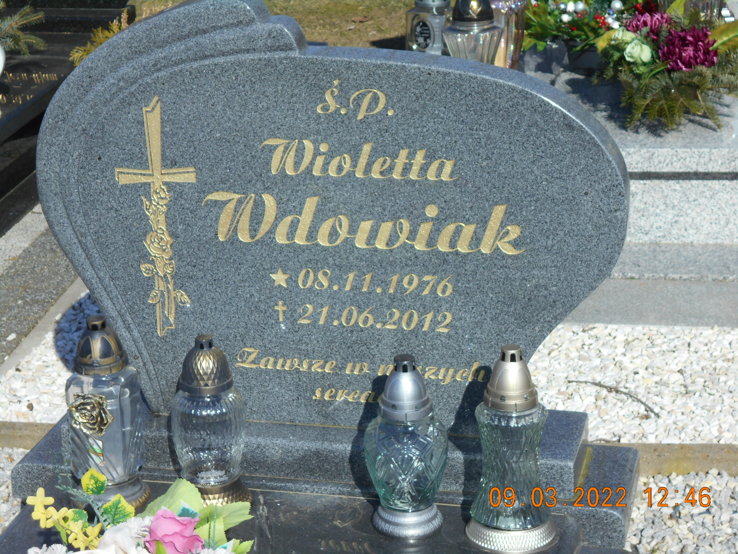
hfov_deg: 22.8
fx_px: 1833
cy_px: 277
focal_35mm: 86
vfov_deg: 17.2
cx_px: 369
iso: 80
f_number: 6.3
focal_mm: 15.4
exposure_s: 1/400
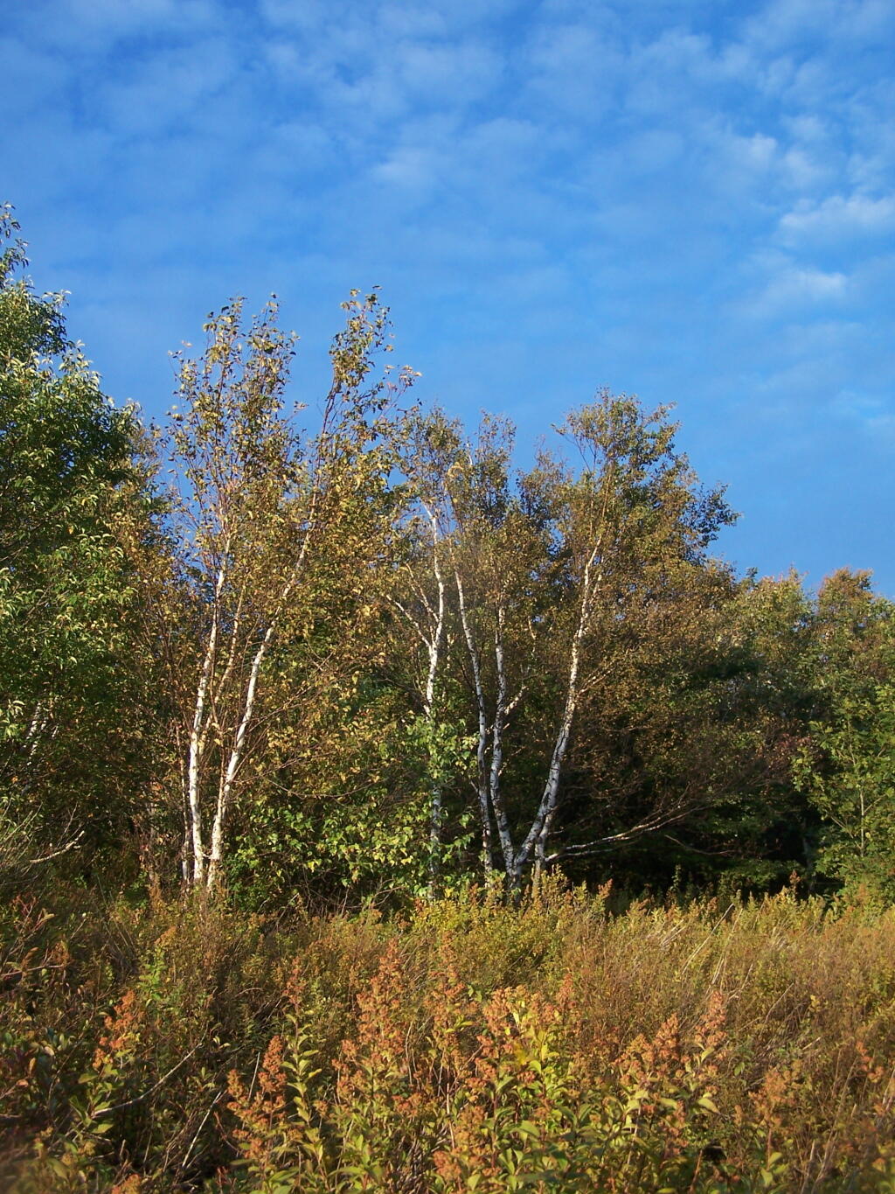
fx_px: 1310
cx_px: 448
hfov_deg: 37.7
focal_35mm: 38
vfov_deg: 49.0
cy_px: 597
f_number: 2.8
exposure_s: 1/320
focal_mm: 6.3
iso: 80
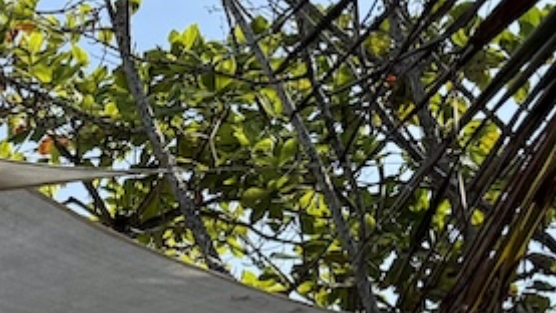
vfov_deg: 8.6
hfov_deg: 17.1
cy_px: 883
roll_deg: -0.5
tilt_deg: -0.2
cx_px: -74
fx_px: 1784
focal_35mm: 121
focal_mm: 6.76
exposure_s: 1/4673
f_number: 1.78
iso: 100
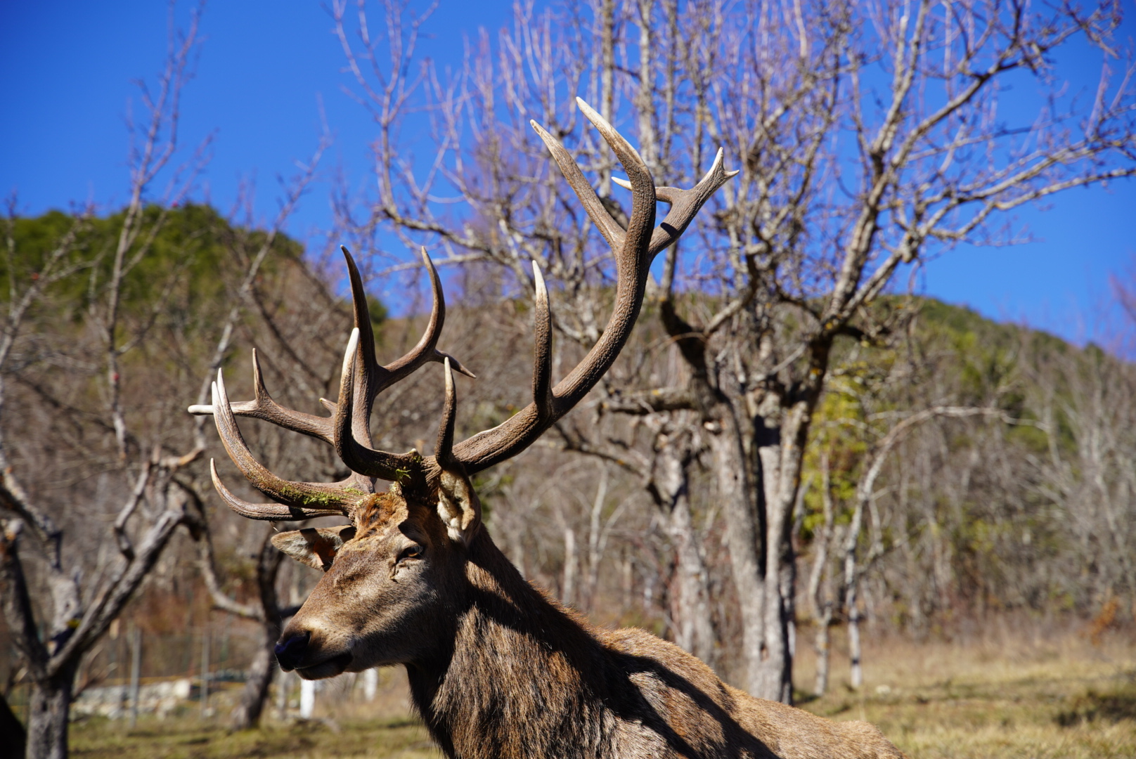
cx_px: 568
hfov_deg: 27.0
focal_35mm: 75
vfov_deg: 18.2
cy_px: 380
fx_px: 2368
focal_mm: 75
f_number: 5
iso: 100
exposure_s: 1/500
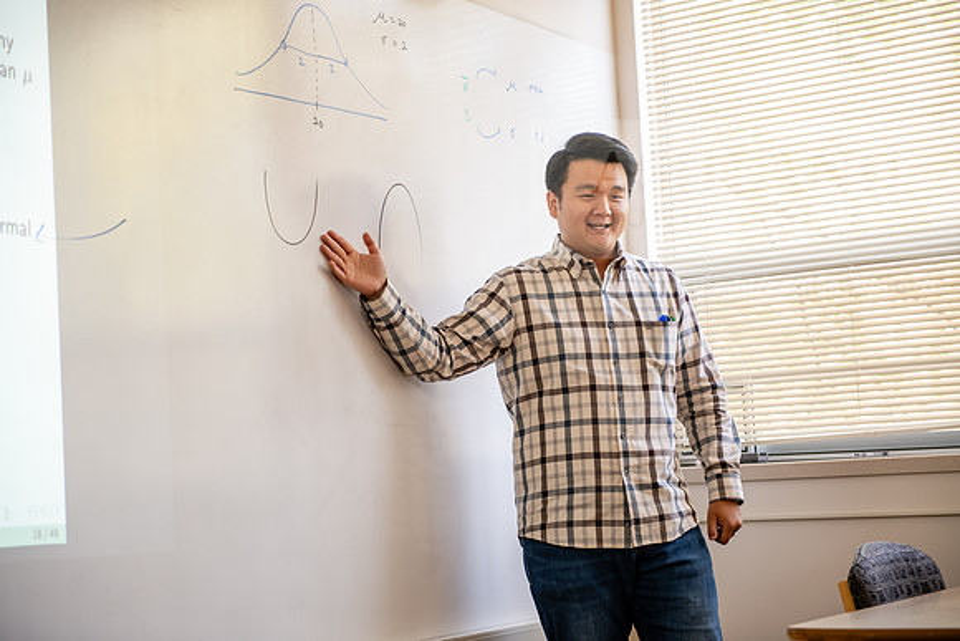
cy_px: 320
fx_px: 1867
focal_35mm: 70
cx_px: 480
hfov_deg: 28.8
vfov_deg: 19.5
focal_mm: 70
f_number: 3.2
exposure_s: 1/200
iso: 1250
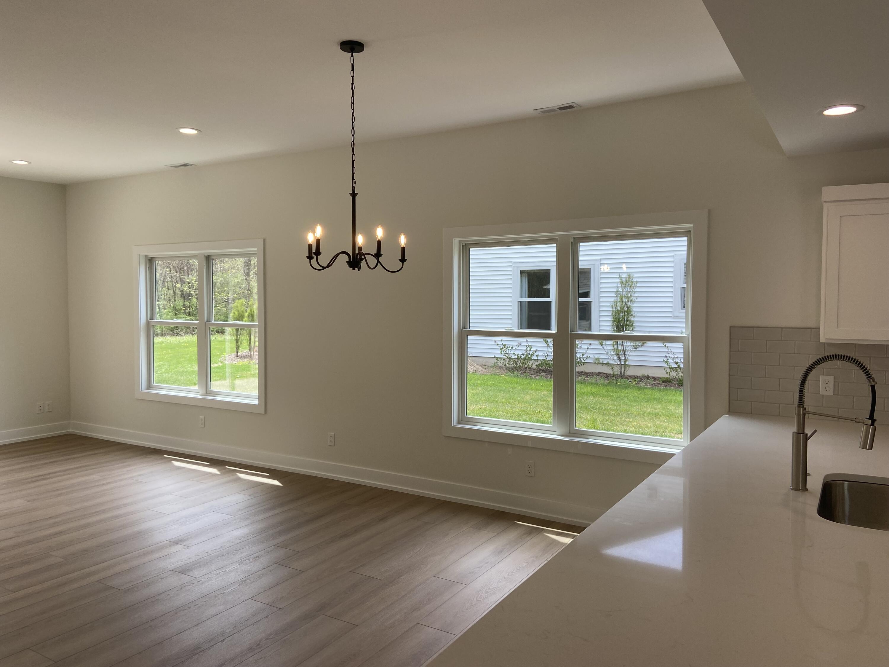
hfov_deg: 67.3
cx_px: 444
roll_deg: -0.4
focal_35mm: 26
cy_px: 334
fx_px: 668
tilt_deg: -2.9
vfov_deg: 53.1
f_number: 1.8
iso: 32
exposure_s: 1/411
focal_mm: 4.25
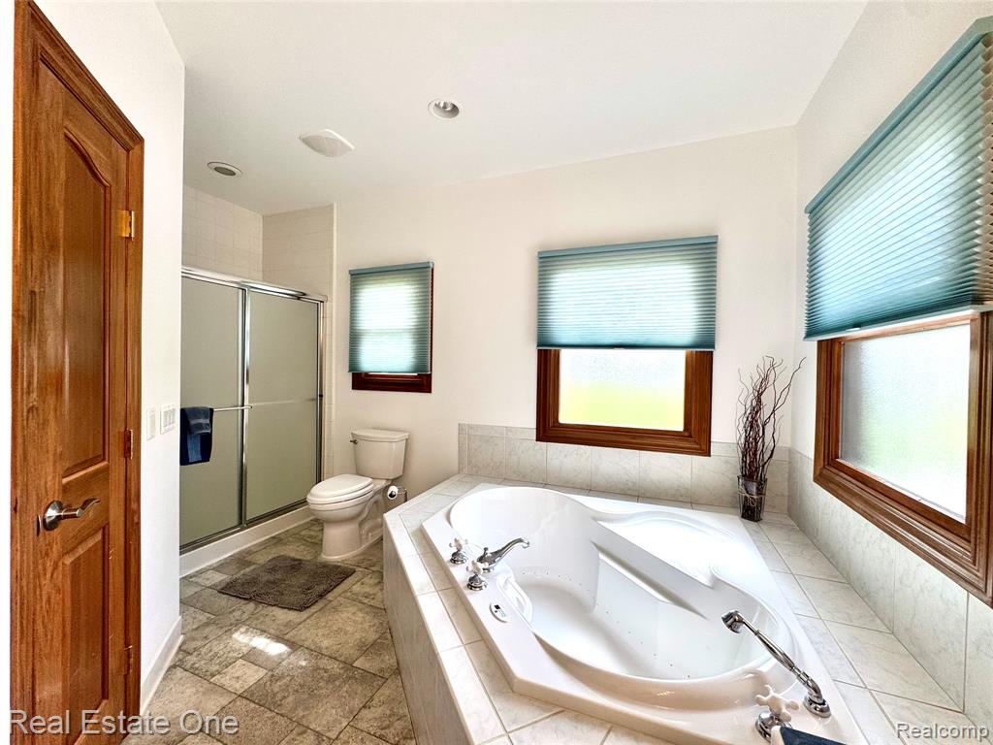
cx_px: 496
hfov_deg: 102.1
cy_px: 372
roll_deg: -1.4
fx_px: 402
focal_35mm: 14
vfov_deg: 85.7
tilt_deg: -1.2
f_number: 2.2
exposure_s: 1/120
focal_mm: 2.22
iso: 64
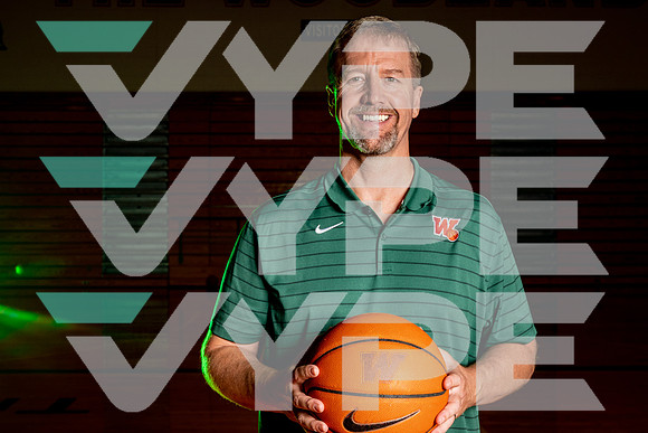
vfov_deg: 21.7
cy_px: 209
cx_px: 321
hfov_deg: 32.0
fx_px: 1129
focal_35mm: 63
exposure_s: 1/250
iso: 200
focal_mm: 41
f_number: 8
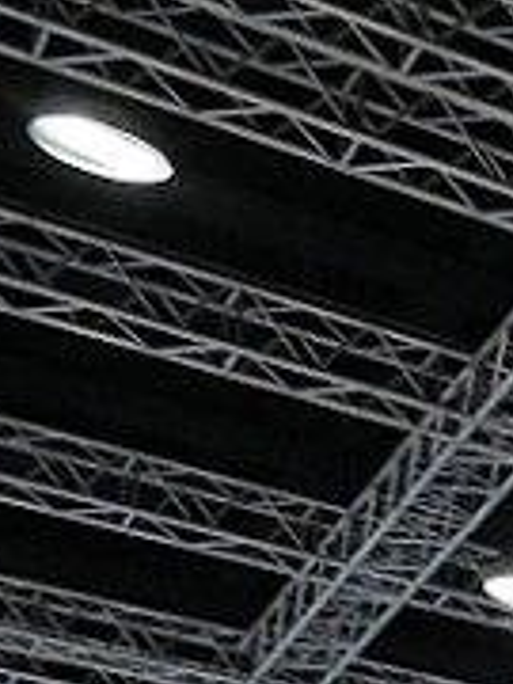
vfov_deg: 12.2
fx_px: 2529
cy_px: 1653
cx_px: 2474
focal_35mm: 128
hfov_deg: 6.6
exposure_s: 1/200
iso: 6400
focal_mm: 18
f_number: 5.6
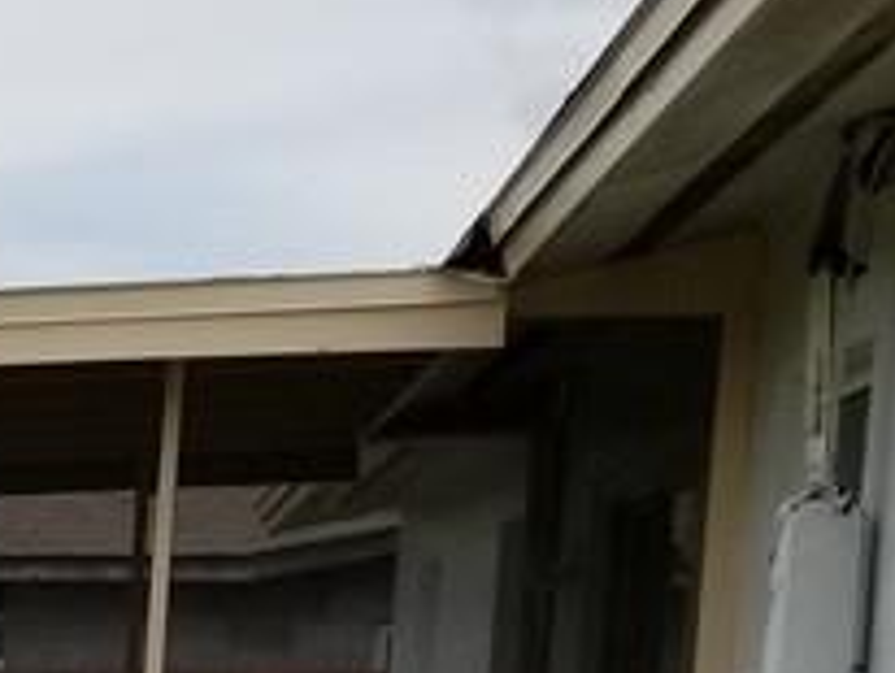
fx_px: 3339
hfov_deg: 13.5
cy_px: 1216
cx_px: -760
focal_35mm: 129
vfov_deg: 10.8
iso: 50
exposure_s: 1/2296
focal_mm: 4.25
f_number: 1.7
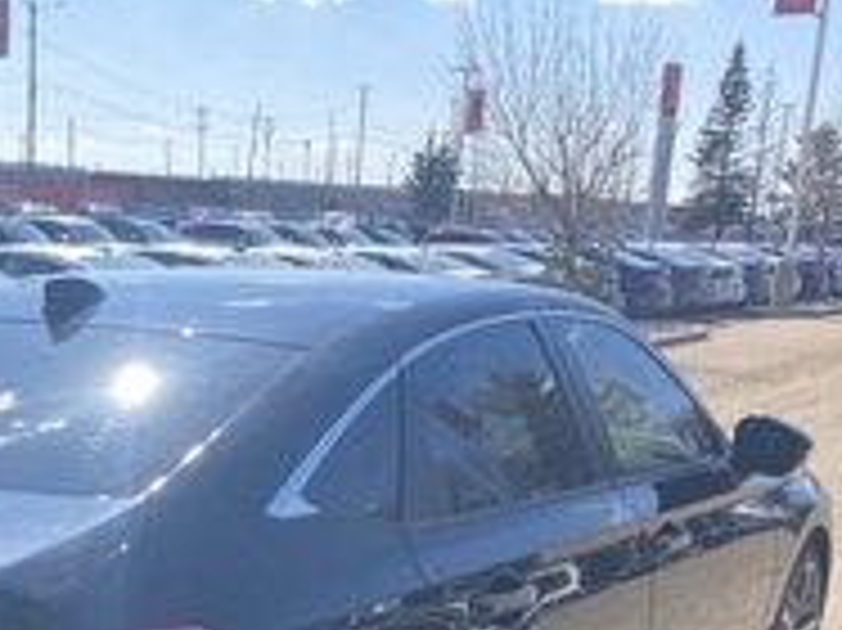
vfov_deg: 22.4
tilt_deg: -15.0
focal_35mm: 63
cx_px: 104
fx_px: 1531
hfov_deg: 29.6
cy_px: 619
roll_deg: -2.3
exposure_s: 1/565
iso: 20
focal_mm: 3.99
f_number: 1.8
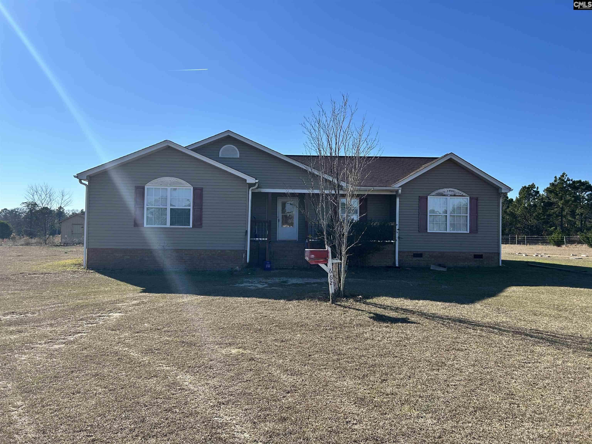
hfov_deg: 67.3
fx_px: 445
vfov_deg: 53.1
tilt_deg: +2.1
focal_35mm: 26
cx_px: 296
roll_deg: -0.9
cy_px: 222
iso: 50
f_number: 1.5
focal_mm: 5.7
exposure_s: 1/4630
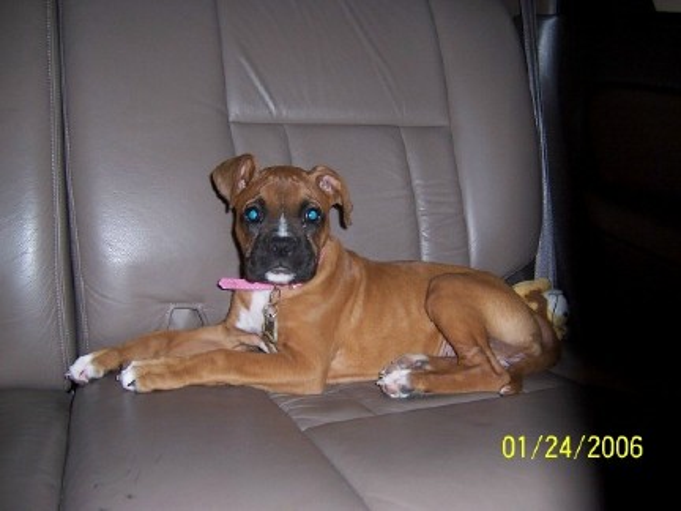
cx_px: 340
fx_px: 649
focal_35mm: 33
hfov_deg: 55.4
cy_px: 256
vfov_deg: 42.9
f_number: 2.8
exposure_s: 1/60
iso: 140
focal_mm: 5.5
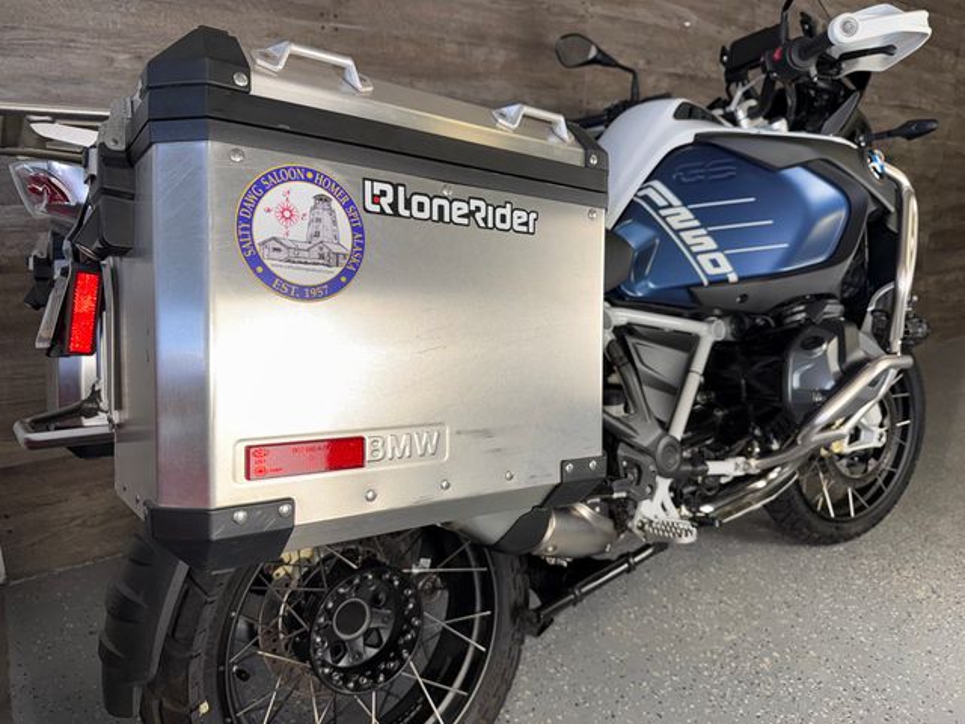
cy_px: 362
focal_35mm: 24
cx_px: 482
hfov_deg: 71.6
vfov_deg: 56.8
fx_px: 669
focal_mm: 6.76
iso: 64
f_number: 1.78
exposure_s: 1/49
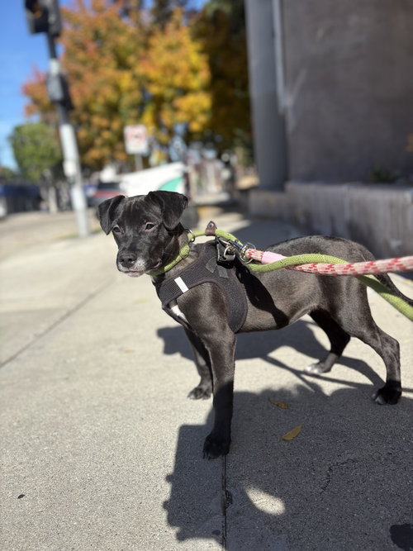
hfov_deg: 53.0
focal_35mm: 26
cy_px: 276
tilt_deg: -12.0
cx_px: 206
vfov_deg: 67.3
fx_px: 414
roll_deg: +5.8
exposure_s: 1/3448
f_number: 1.6
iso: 50
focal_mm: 5.96
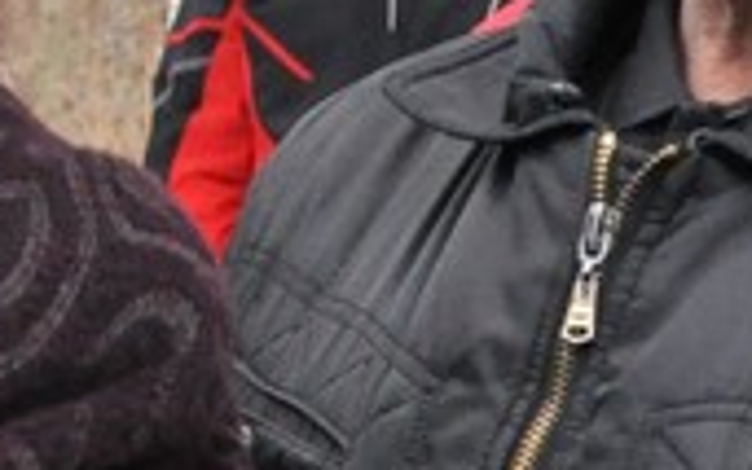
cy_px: 53
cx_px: -690
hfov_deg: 5.3
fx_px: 8036
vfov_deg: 3.4
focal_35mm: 392
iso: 1000
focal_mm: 38
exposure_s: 1/250
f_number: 8
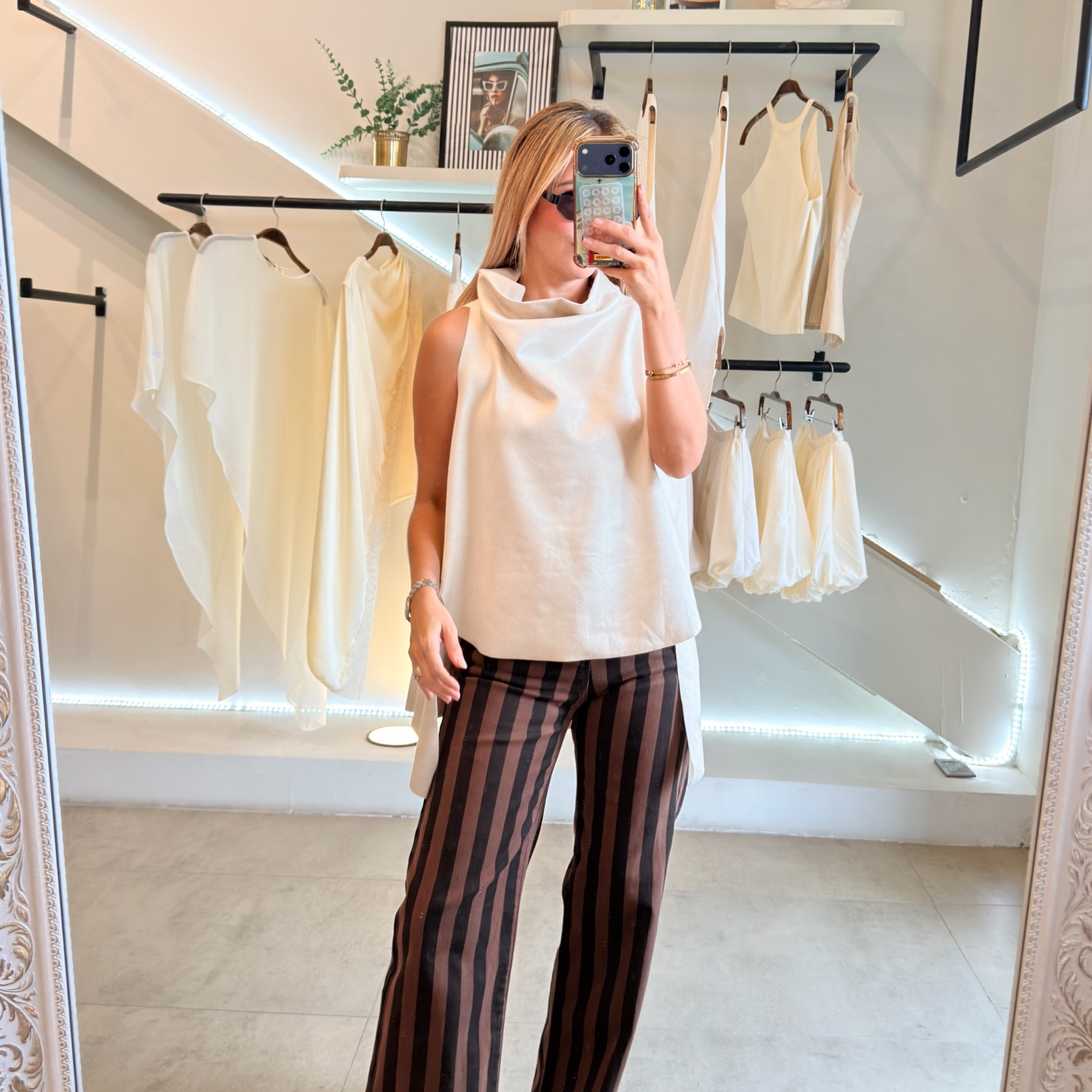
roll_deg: -1.4
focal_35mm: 34
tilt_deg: -21.5
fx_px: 1213
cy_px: 491
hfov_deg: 48.4
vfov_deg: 48.4
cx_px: 537
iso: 80
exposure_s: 1/120
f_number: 1.78
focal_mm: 6.76
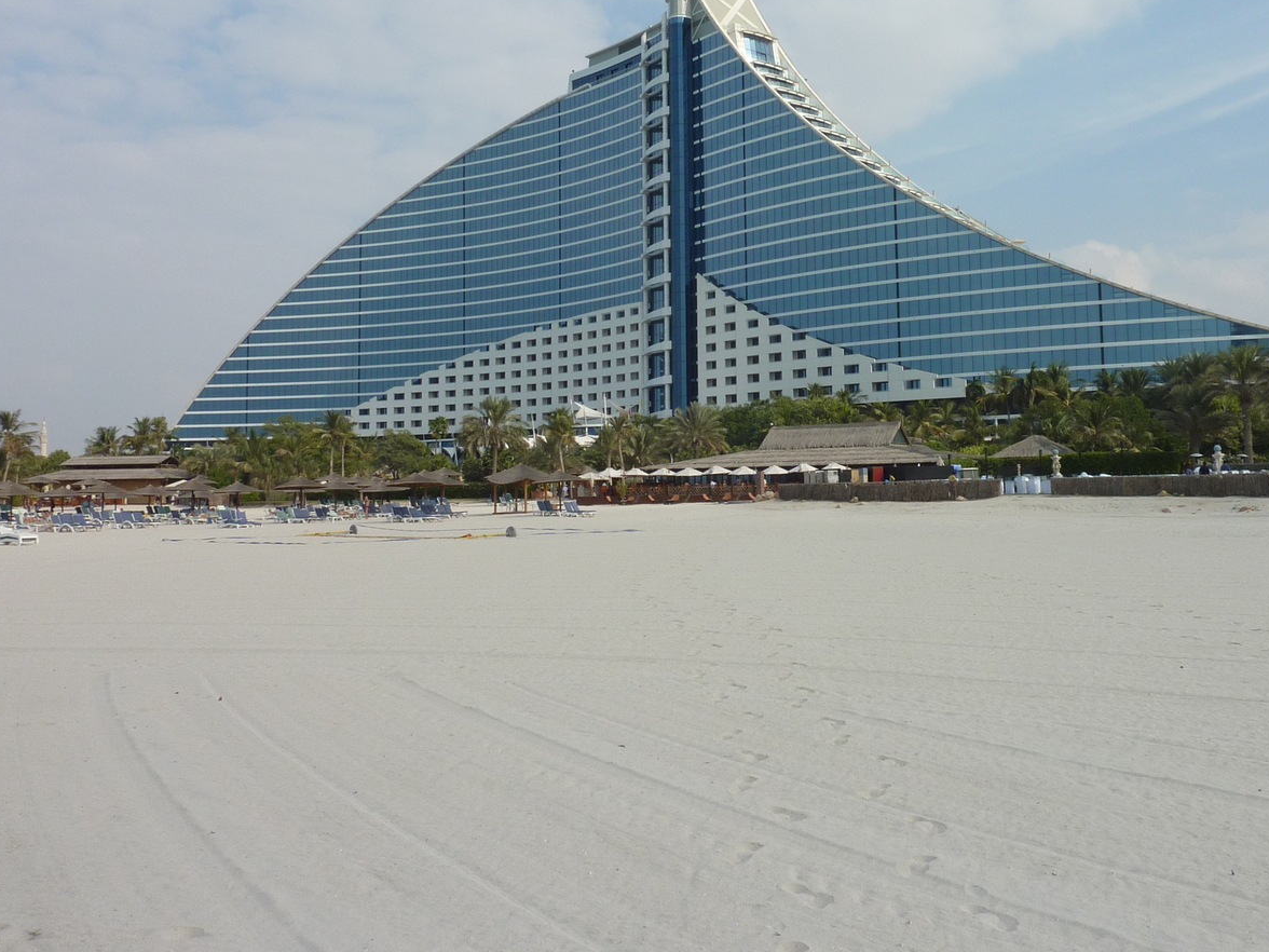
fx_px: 1246
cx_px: 748
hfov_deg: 53.7
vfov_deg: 41.6
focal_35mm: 34
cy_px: 382
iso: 80
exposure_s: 1/400
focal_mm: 4.1
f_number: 5.6
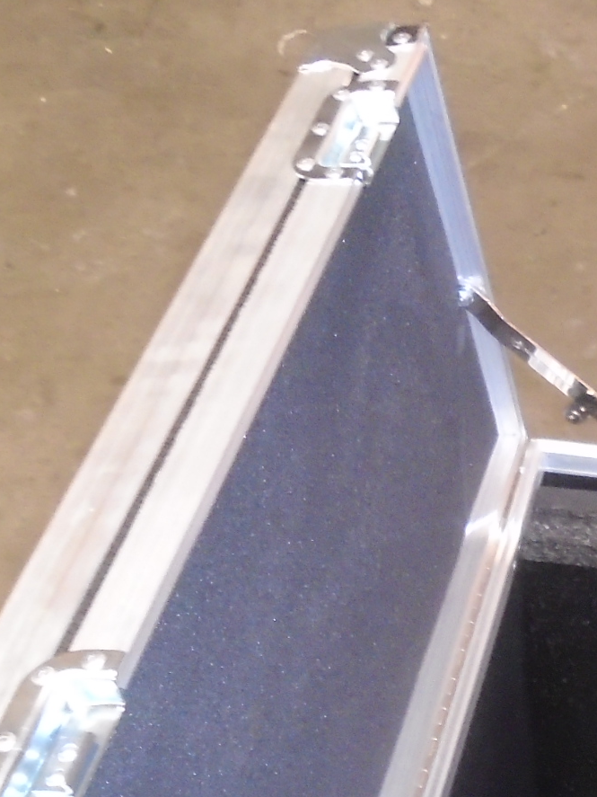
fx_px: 1748
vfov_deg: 24.2
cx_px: 757
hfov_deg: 18.2
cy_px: 850
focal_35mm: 76
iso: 400
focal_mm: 4.6
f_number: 3.2
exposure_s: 1/30
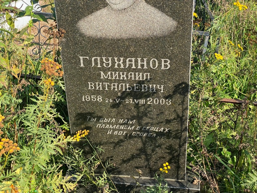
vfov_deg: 28.0
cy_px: 96
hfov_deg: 36.8
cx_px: 128
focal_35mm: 52
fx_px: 386
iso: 20
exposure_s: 1/436
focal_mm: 6
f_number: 2
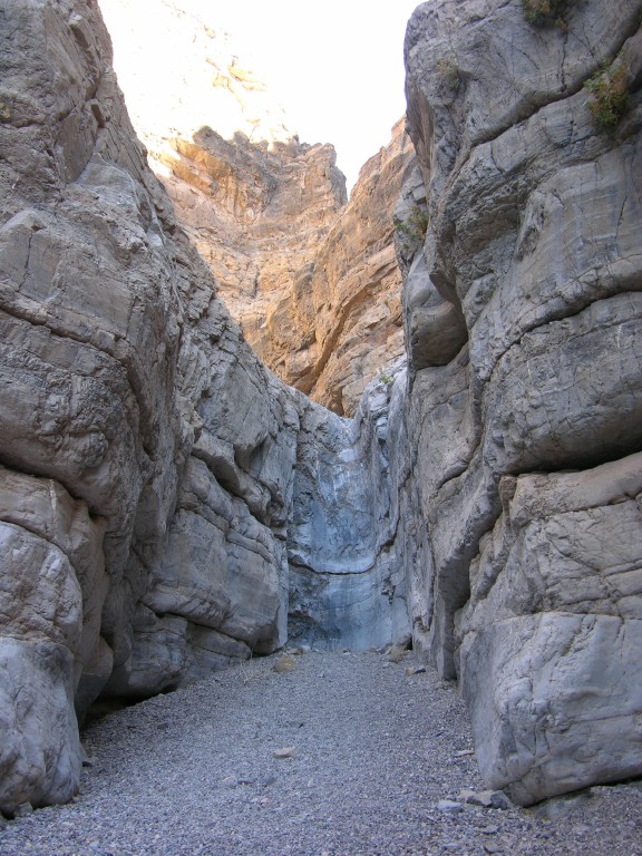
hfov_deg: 38.7
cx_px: 321
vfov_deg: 50.1
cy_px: 428
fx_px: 915
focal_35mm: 37
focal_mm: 9.5
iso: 50
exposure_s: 1/38.2
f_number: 2.8
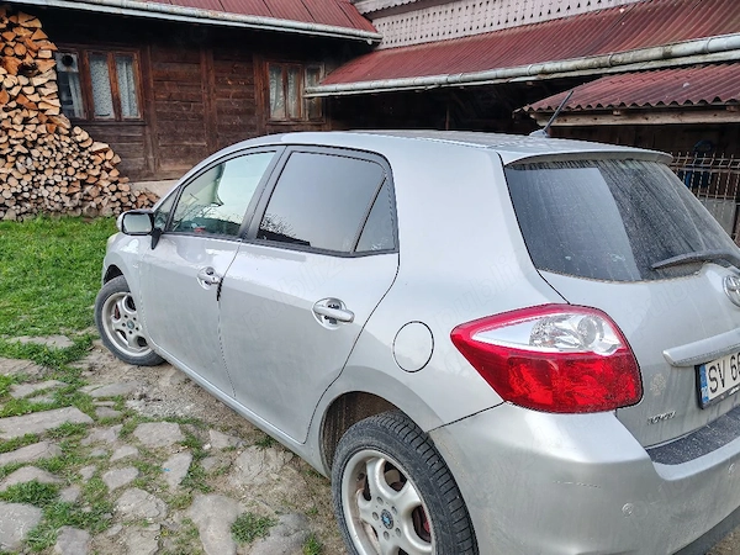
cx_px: 370
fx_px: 577
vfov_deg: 51.4
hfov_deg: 65.3
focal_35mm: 27
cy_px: 278
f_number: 1.95
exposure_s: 1/100
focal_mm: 5.52
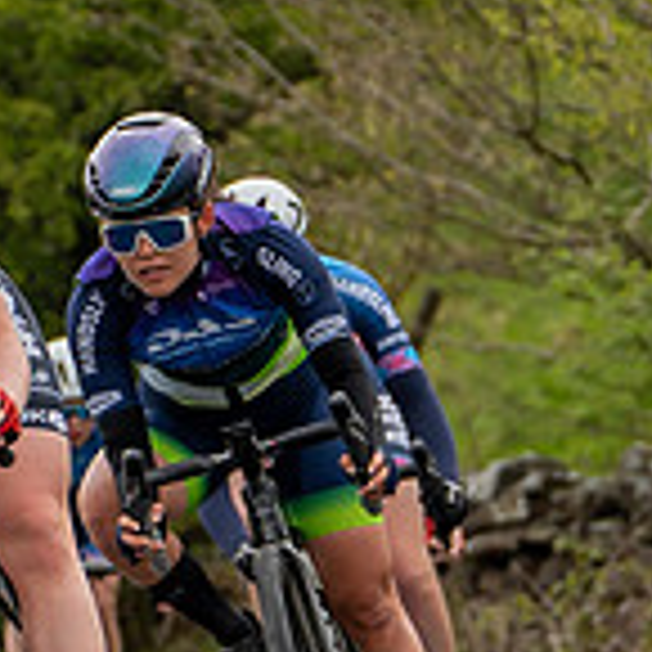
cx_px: -228
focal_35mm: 657
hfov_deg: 2.7
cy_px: 338
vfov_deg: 2.7
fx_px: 14000
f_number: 3.5
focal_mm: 104
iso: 200
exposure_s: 1/640
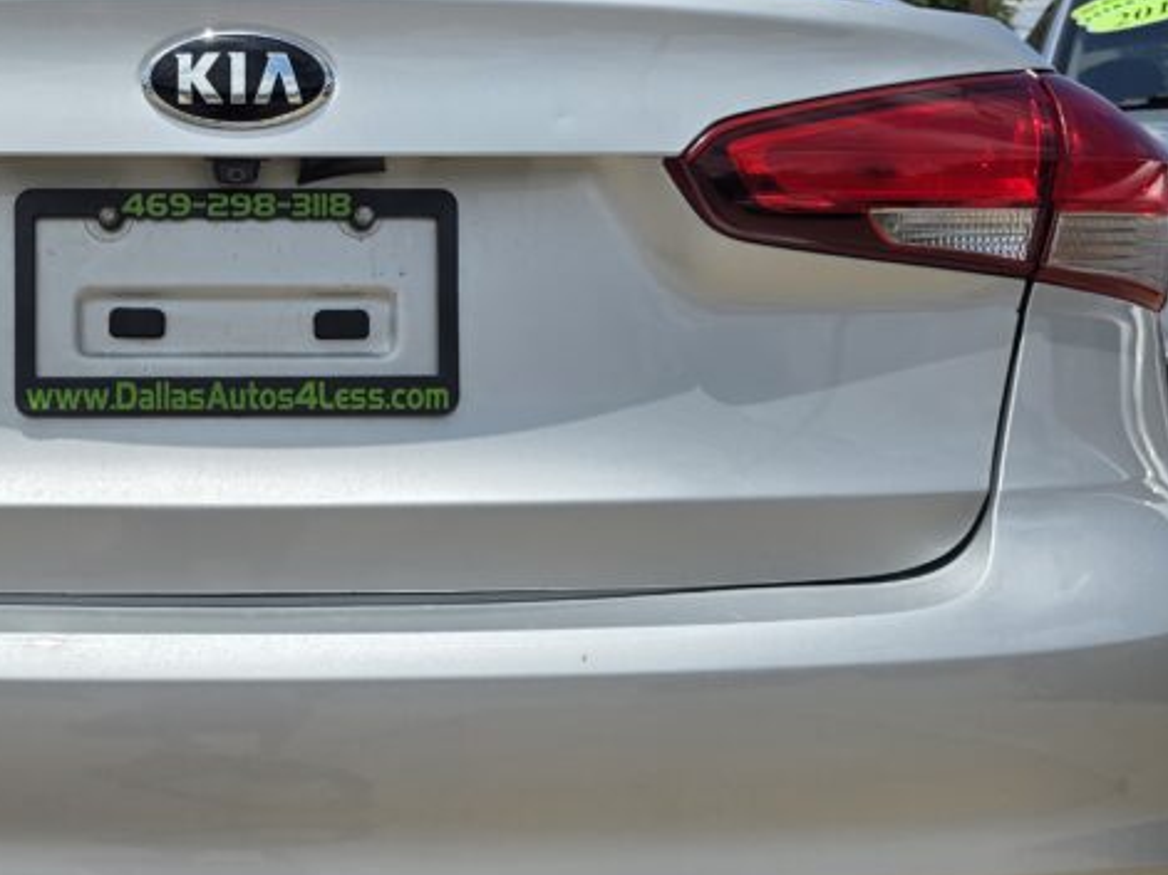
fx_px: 1687
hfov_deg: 36.5
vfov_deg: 29.1
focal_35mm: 50
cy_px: 491
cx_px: 181
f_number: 1.7
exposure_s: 1/1402
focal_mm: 6.3
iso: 12
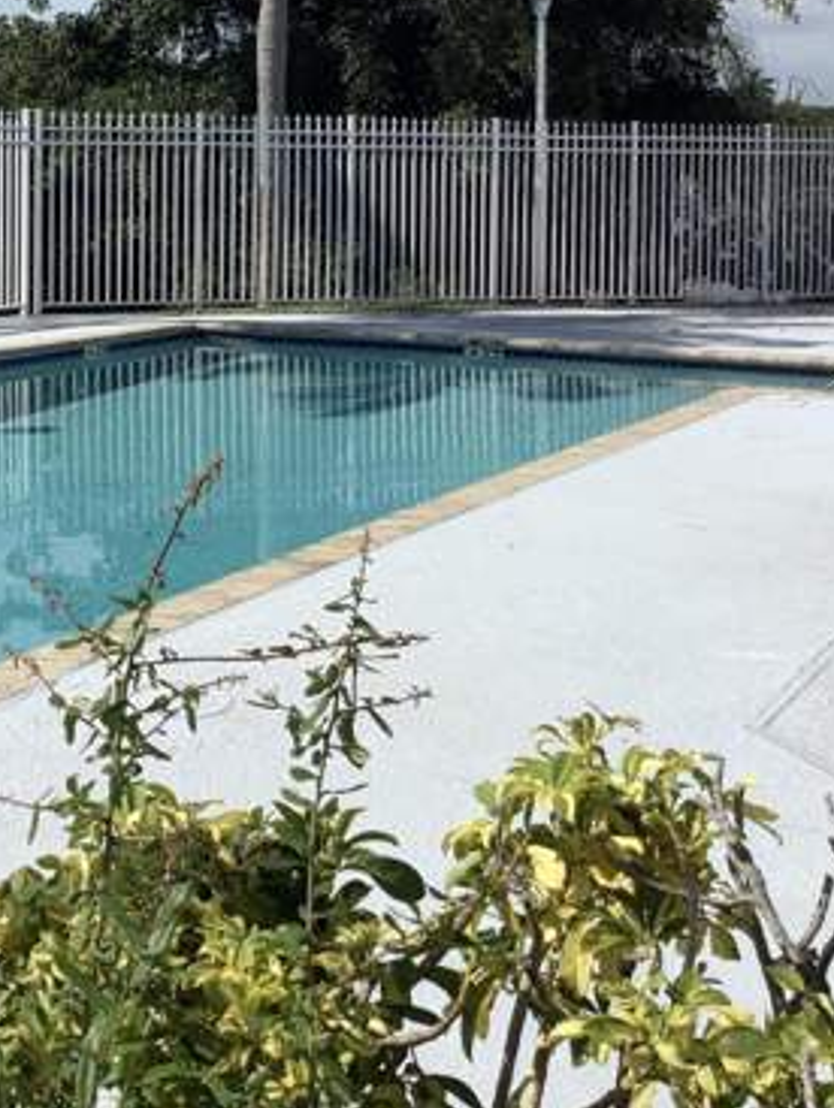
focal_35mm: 54
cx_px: 175
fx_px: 1732
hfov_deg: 26.6
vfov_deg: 34.2
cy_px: 193
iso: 25
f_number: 2.4
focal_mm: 3.3
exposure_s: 1/2632
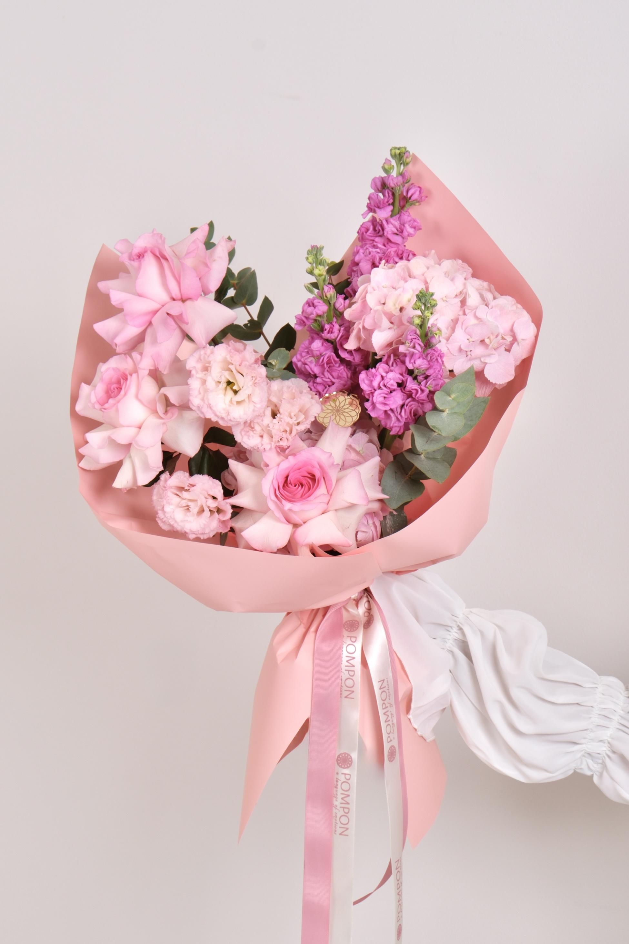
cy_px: 472
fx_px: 1939
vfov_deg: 27.3
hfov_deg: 18.4
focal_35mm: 74
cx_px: 314
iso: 160
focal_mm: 49
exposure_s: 1/125
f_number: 11
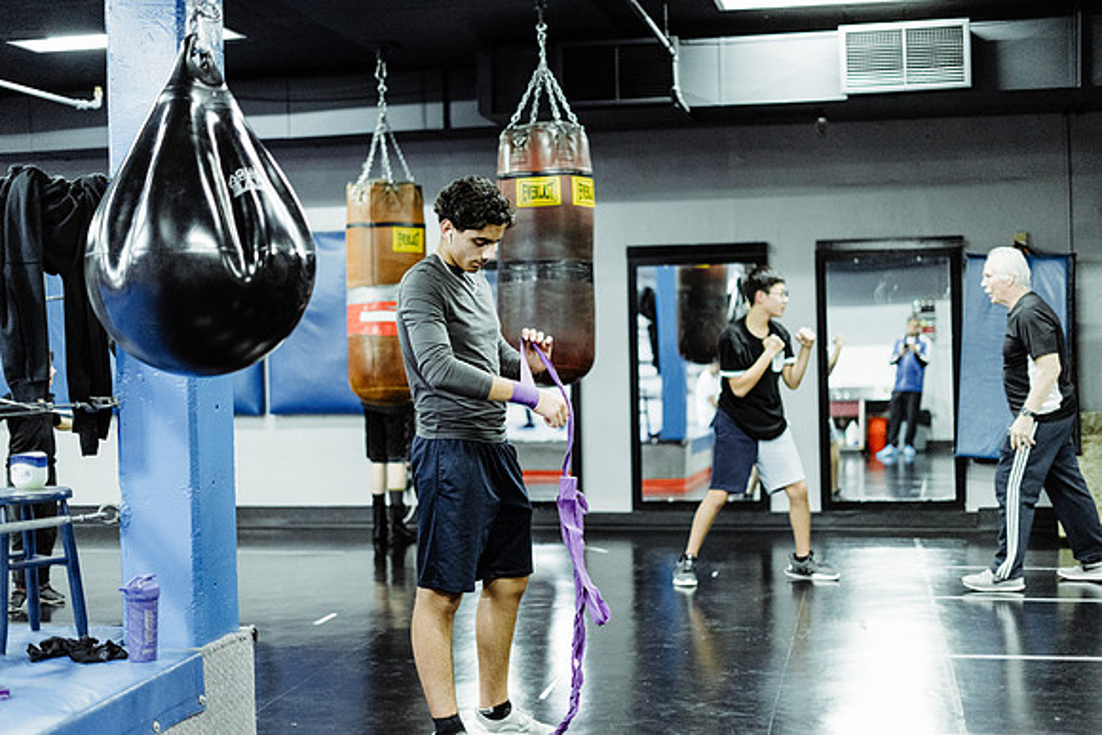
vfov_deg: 27.0
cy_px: 368
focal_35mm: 50
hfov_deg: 39.6
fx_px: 1531
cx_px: 551
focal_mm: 50
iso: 5000
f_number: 1.8
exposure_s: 1/500
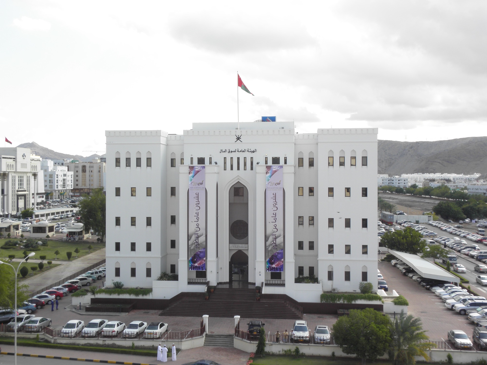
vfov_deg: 35.1
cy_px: 182
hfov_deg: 45.8
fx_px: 577
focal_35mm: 41
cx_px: 244
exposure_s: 1/60
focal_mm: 7.31
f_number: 8
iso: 64
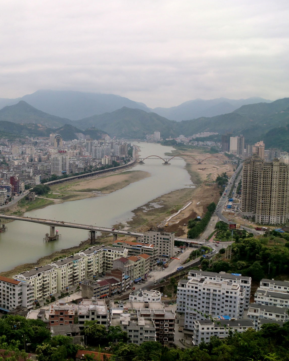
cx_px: 76
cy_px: 179
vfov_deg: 40.3
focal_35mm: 46
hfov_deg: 32.2
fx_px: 492
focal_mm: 6.3
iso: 64
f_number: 3.1
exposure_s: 1/400
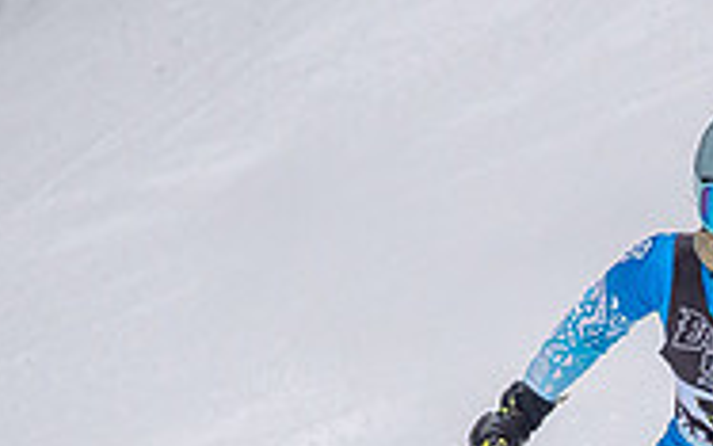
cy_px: 602
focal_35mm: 1977
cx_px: 790
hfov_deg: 1.1
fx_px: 38428
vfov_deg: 0.7
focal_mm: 500
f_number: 6.3
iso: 2000
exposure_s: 1/4000
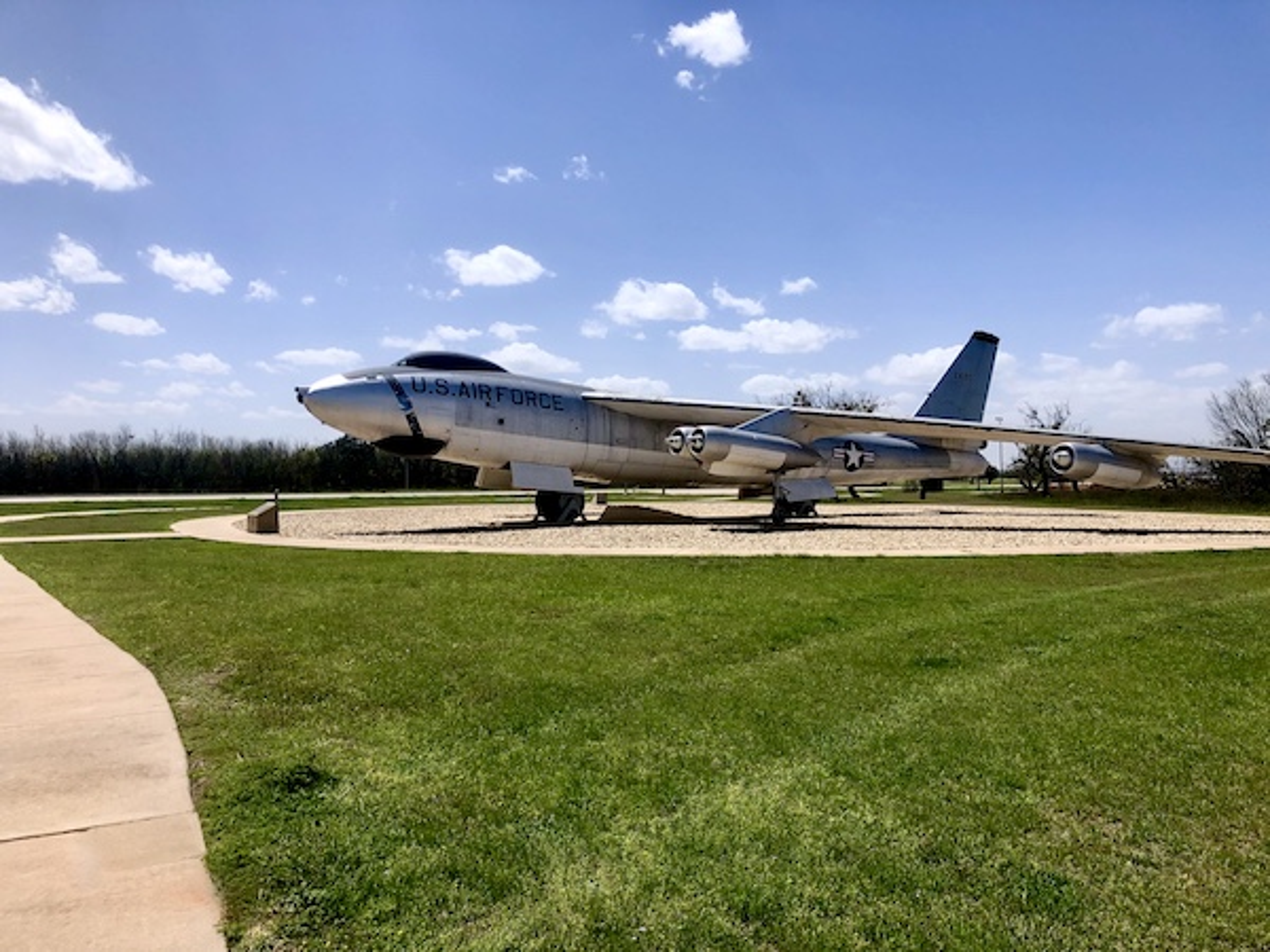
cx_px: 635
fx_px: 1027
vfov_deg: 49.7
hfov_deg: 63.4
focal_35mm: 28
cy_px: 476
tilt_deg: +3.6
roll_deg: +0.5
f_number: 1.8
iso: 20
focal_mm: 4
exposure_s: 1/3205
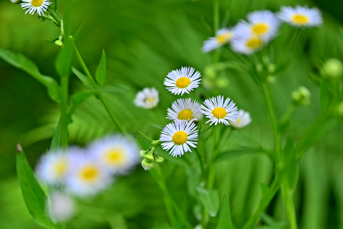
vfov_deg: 9.9
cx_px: 178
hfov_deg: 14.8
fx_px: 1324
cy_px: 113
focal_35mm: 139
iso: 1400
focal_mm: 120
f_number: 6.3
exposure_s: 1/6400
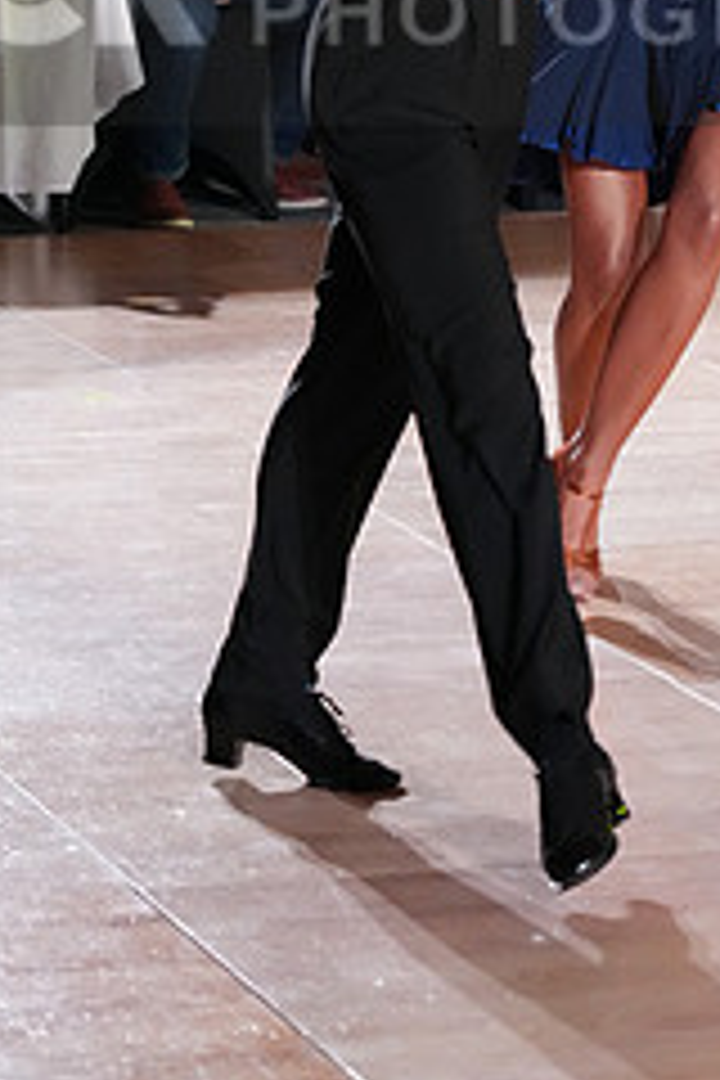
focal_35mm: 208
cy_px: -22
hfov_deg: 6.6
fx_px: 6240
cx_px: 524
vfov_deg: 9.8
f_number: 4
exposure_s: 1/400
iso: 5000
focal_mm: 86
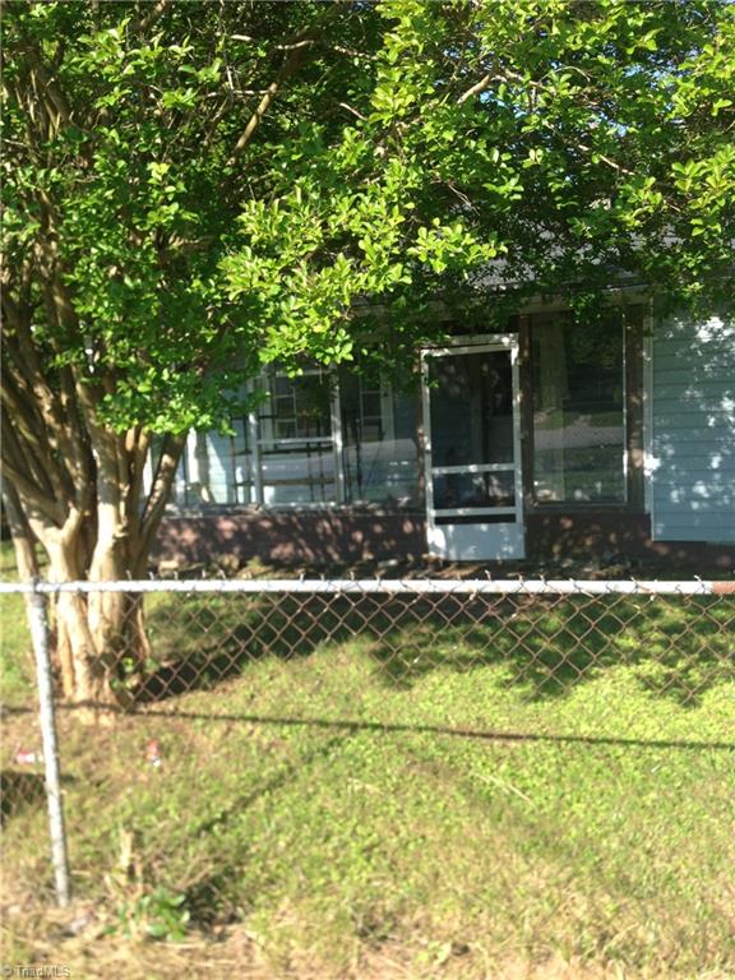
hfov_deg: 42.9
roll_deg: +0.4
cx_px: 368
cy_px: 490
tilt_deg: -5.1
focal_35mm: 33
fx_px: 934
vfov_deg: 55.4
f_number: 2.4
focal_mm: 4.12
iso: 50
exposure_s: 1/441
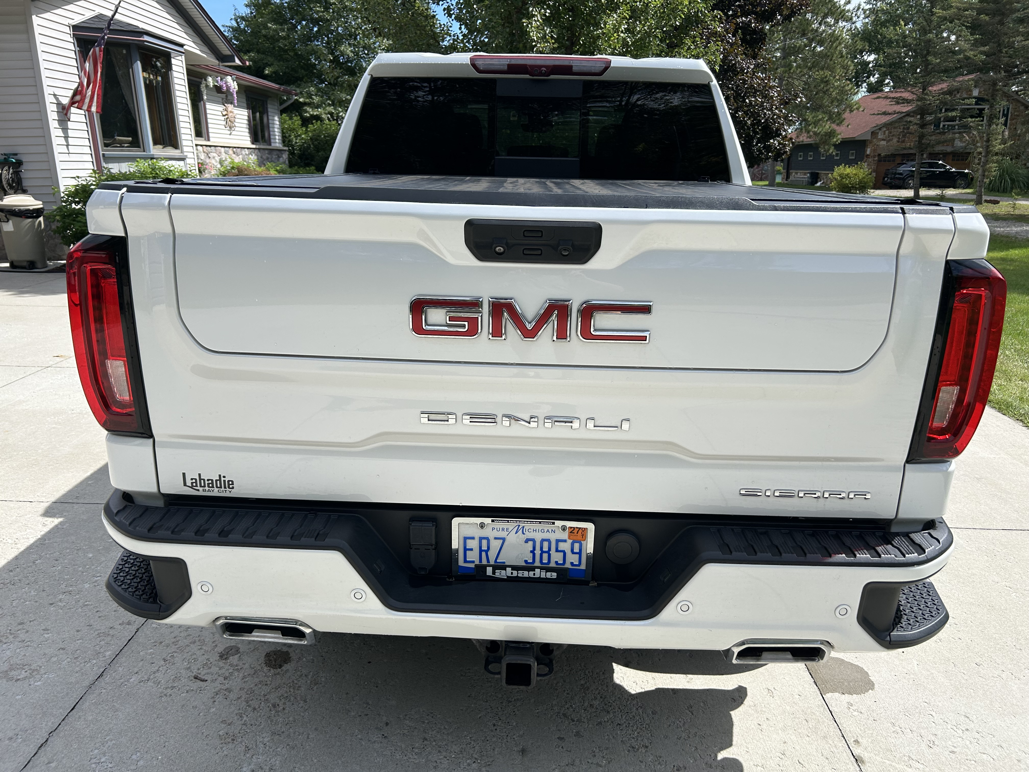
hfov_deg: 67.3
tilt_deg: -15.5
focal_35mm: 26
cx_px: 514
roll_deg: +0.8
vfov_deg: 53.1
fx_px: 773
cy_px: 386
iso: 50
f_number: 1.5
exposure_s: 1/3704
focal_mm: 5.7
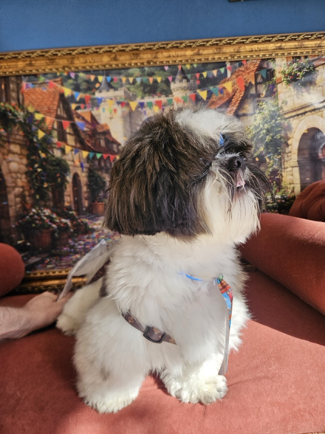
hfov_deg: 58.9
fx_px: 288
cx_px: 162
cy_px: 217
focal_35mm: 23
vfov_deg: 73.9
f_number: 1.8
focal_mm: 5.4
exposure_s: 1/1067
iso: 50
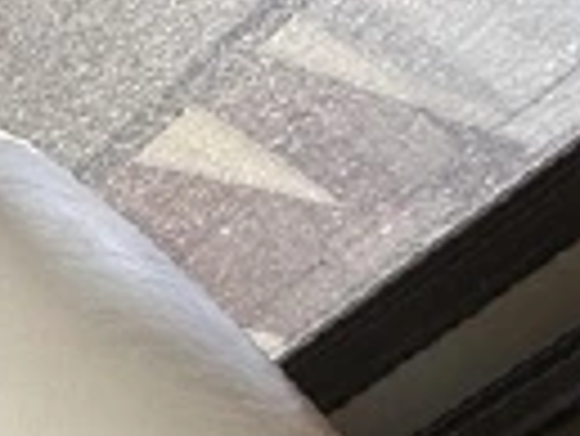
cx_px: -944
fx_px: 1459
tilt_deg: -36.8
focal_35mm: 87
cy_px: 580
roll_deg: -34.4
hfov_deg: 13.3
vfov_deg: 16.0
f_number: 2.2
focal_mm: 2.22
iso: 50
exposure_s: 1/129
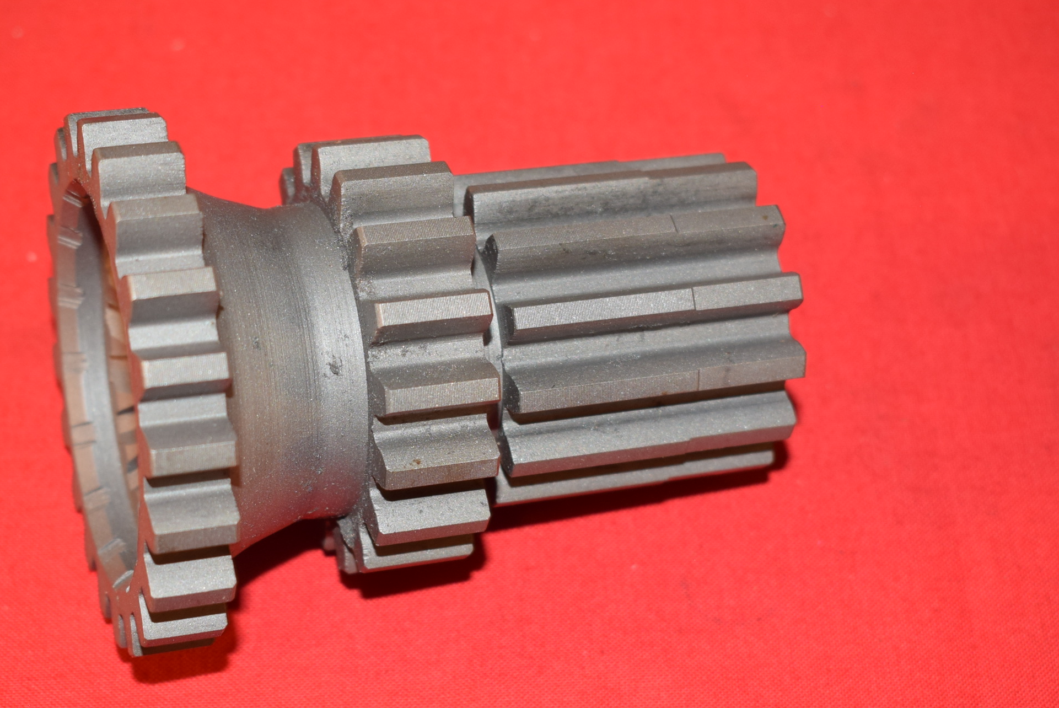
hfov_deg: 24.8
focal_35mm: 82
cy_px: 359
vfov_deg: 16.7
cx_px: 482
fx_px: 2407
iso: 400
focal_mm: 35
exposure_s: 1/30
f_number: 5.6
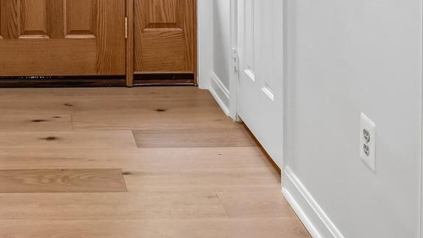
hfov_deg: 32.1
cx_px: 34
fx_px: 694
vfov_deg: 17.2
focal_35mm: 62
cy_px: -138
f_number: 8
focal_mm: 11
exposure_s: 1/13
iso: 500
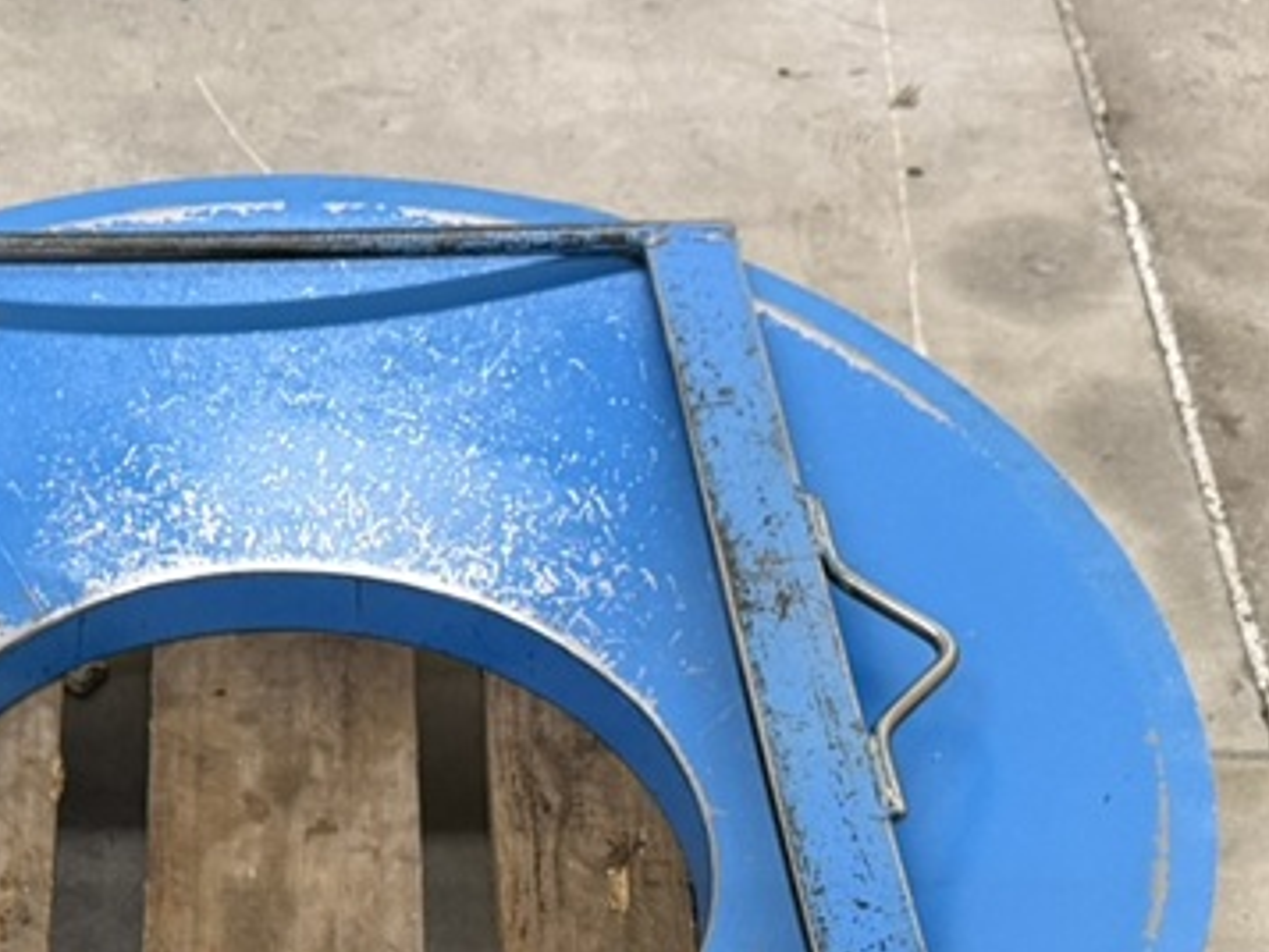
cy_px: 1247
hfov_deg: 22.2
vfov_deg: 16.2
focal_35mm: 86
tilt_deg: -53.5
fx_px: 3154
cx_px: 146
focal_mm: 6.76
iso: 250
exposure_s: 1/50
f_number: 1.78
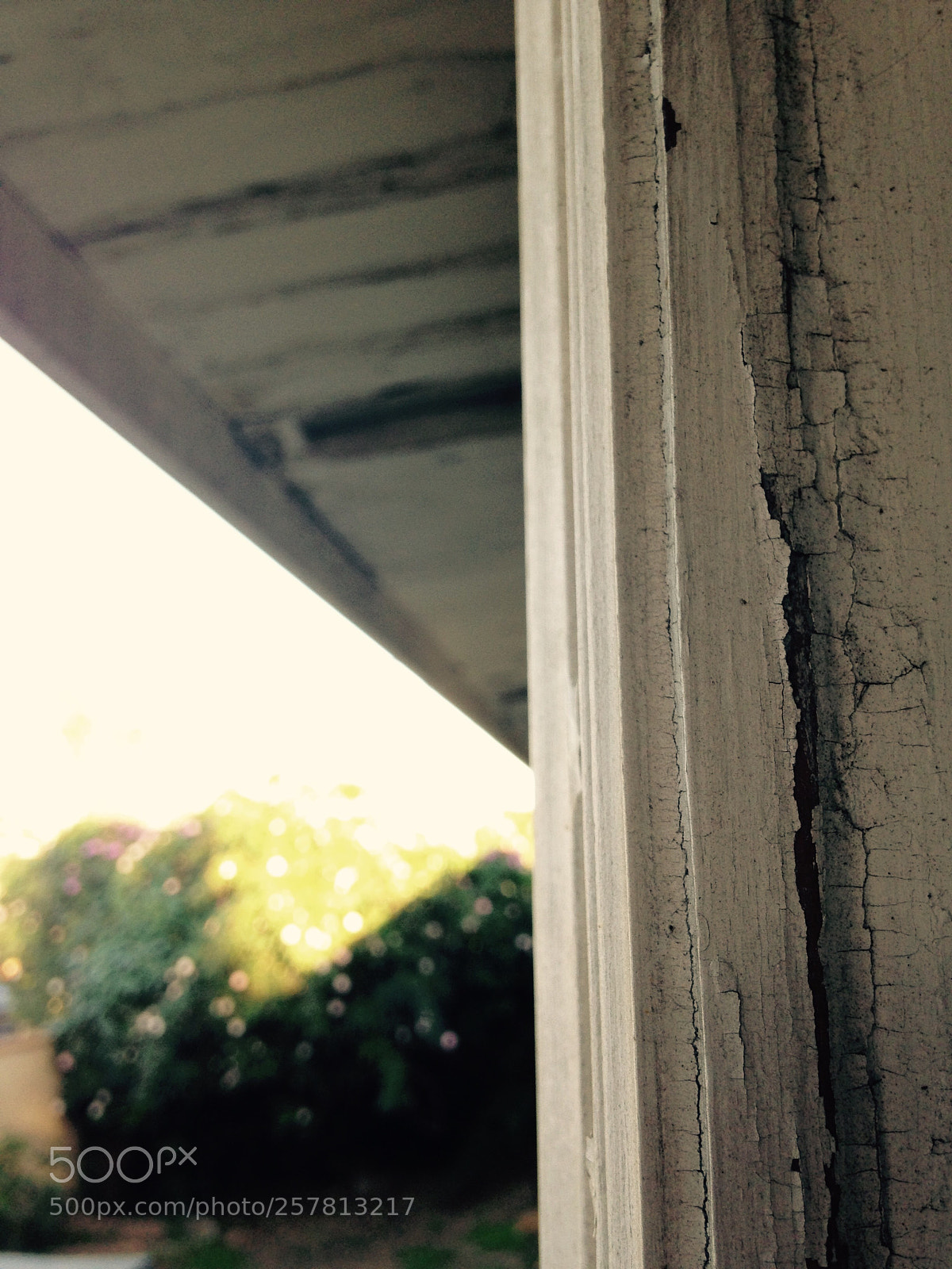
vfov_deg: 55.4
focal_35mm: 33
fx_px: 1210
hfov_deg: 42.9
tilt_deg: +9.3
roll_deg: +0.2
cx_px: 476
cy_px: 634
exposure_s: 1/120
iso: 64
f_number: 2.4
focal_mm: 4.12
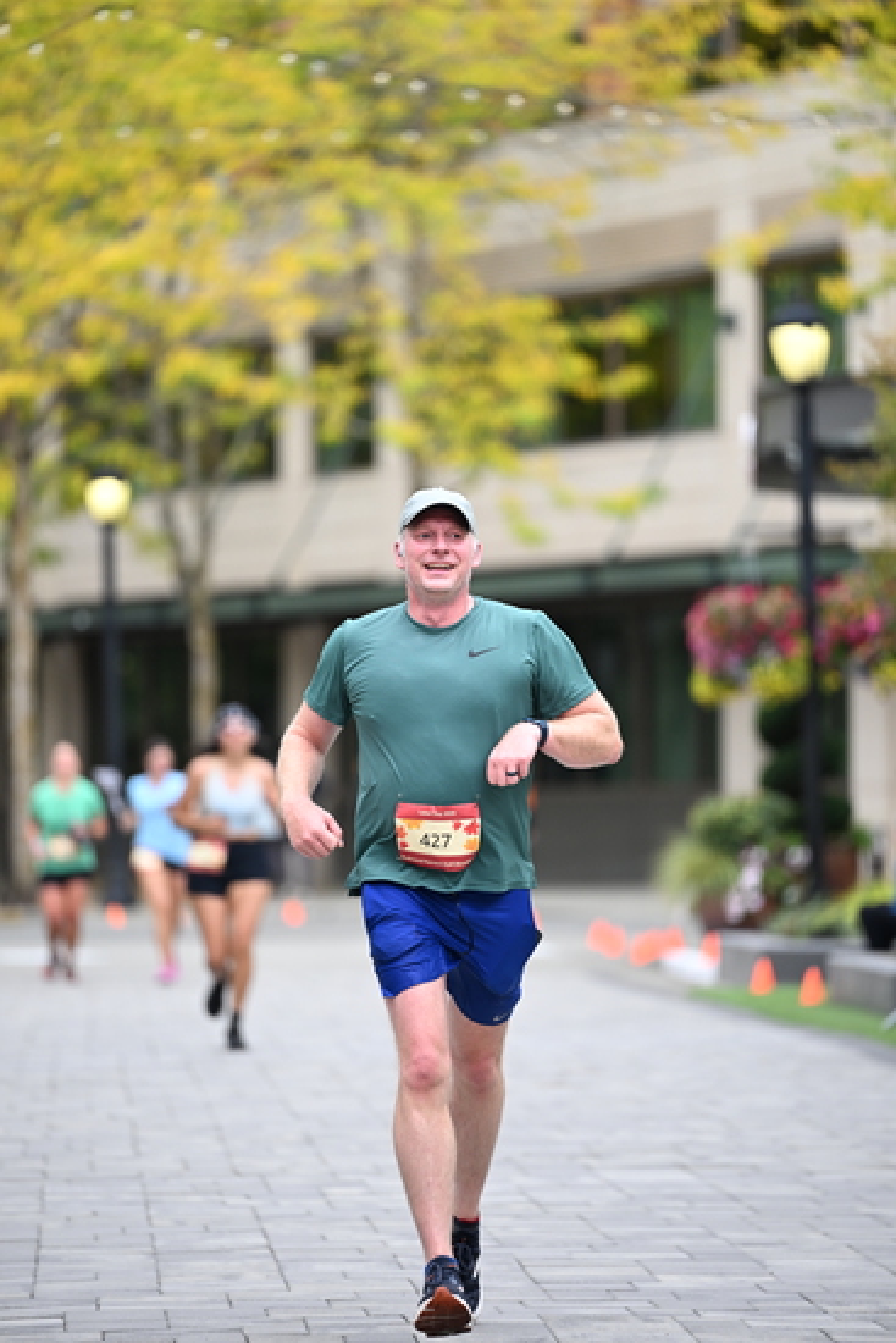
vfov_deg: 10.3
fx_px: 7461
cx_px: 448
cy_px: 672
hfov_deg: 6.9
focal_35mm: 200
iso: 640
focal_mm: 200
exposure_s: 1/1600
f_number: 2.8
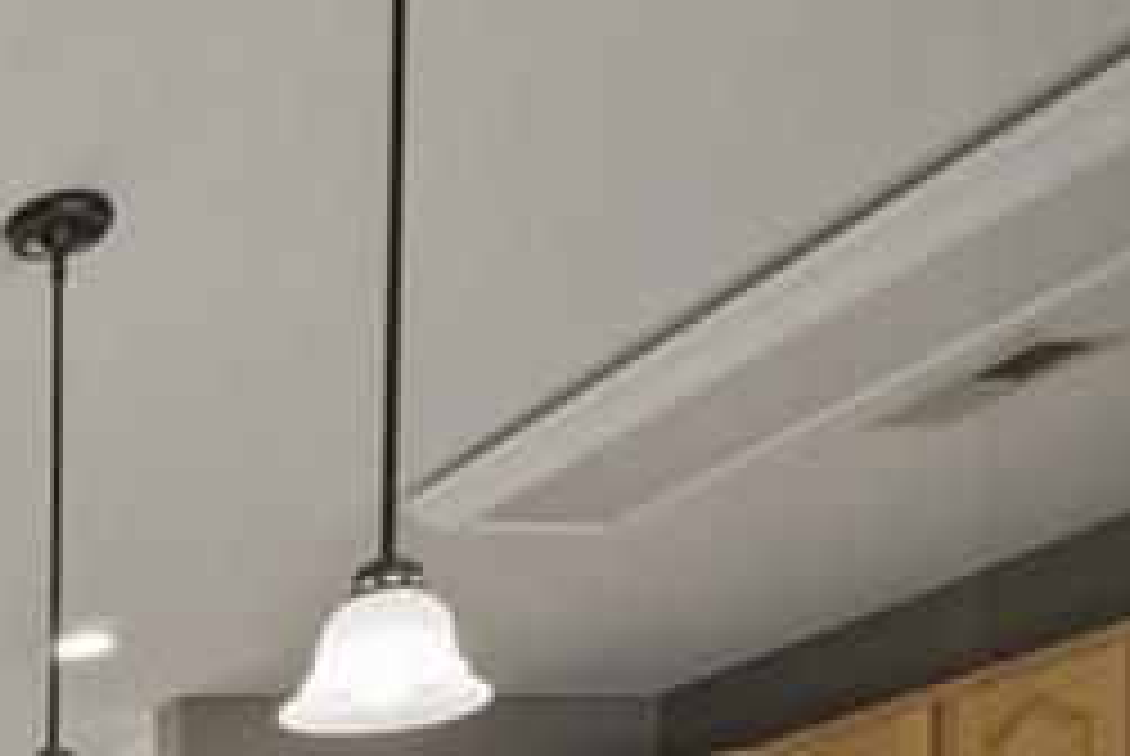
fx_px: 1730
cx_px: -873
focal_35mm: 55
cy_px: 1357
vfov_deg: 19.0
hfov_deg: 22.4
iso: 250
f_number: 9
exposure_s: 1/30
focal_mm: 9
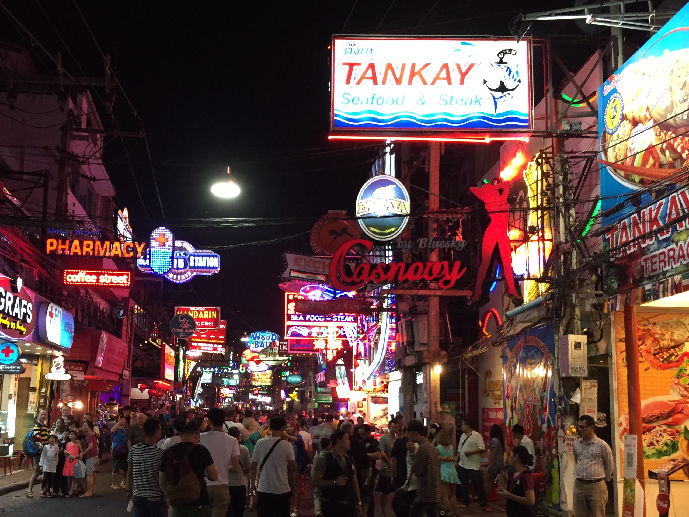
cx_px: 279
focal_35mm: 37
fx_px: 737
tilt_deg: +4.7
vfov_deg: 38.5
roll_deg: +0.9
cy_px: 311
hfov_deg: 49.9
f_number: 2.2
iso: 160
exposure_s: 1/33
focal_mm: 4.15
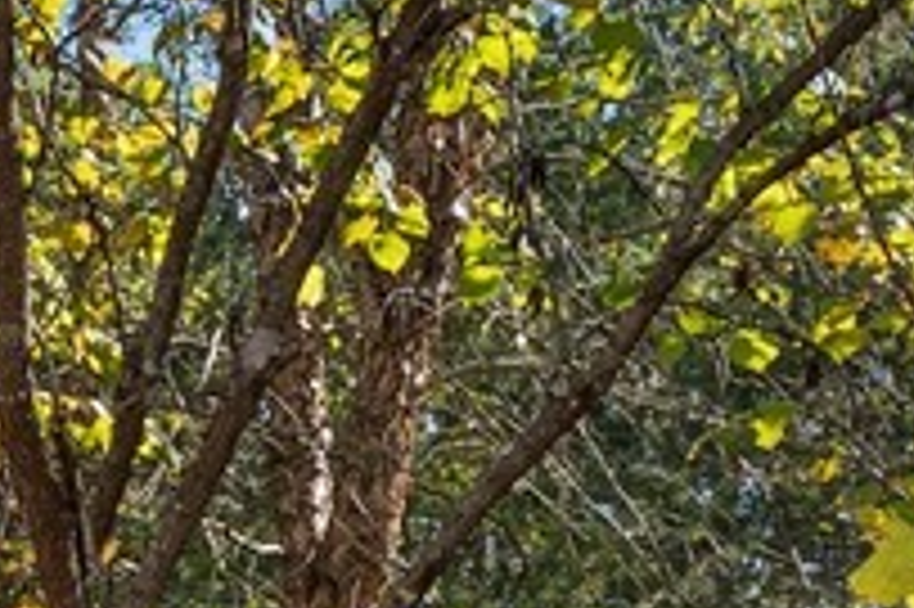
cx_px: -471
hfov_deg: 22.2
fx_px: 1903
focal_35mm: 75
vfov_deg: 15.7
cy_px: 1072
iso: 640
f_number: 8
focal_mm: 14
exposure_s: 1/400
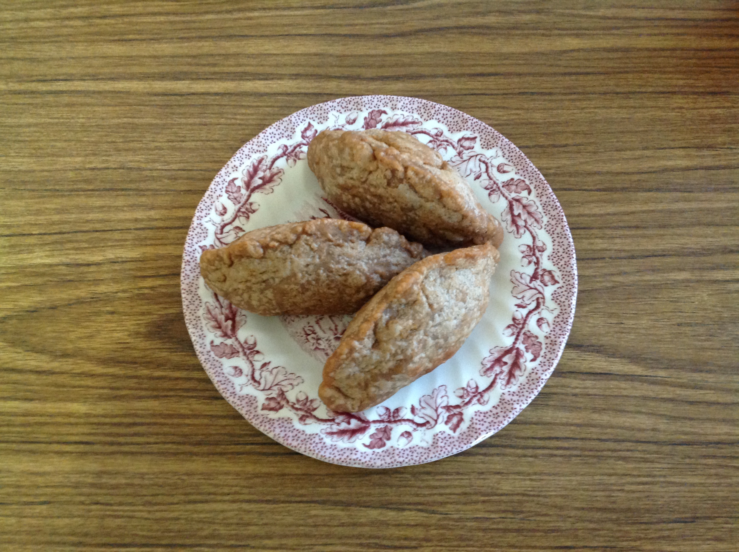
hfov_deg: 52.7
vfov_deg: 40.6
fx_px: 746
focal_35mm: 35
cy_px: 276
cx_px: 370
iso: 320
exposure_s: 1/15
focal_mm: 4.28
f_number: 2.4
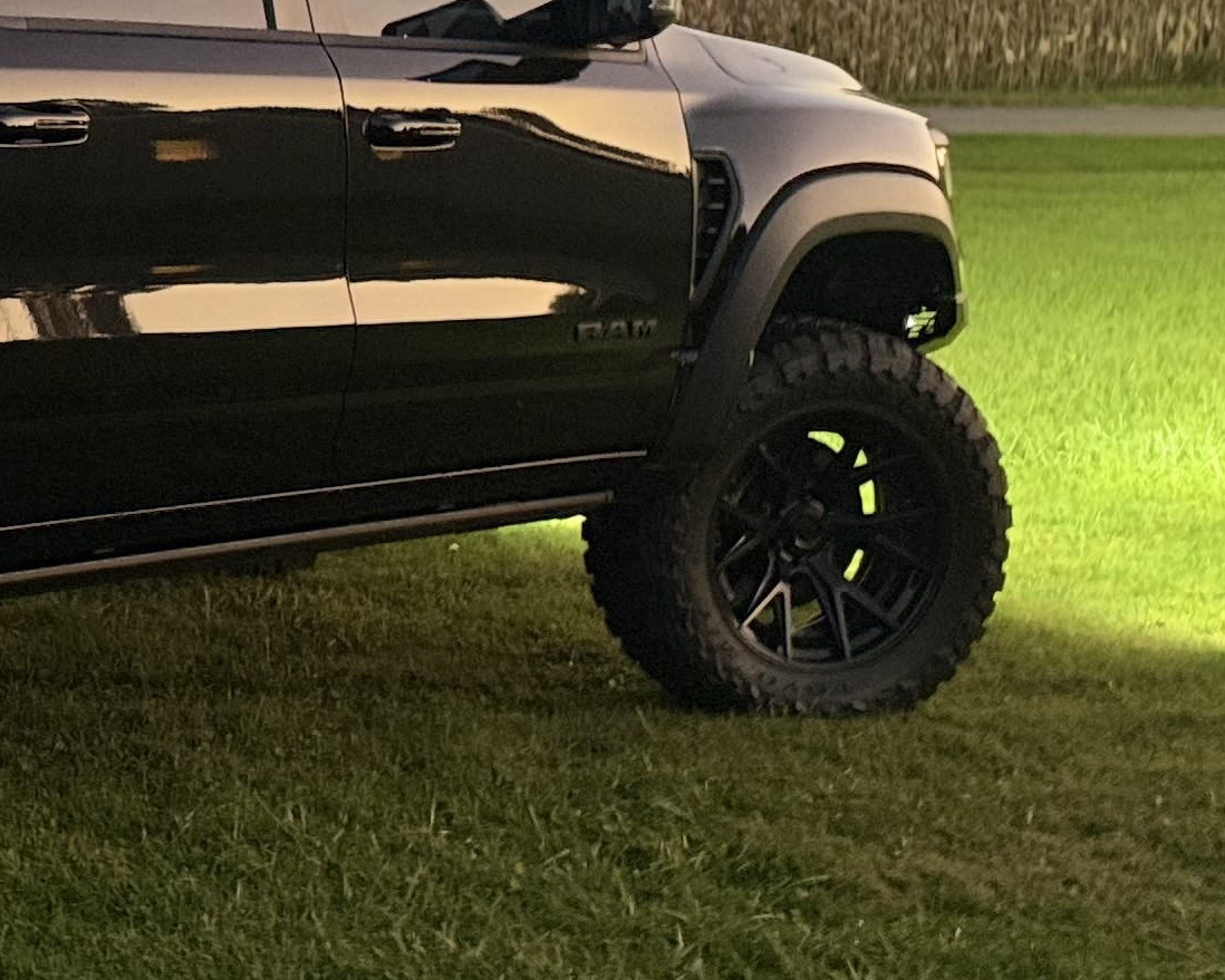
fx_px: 3119
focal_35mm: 86
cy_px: 173
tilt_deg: -4.7
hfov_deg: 21.5
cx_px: 16
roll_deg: -3.1
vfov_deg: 17.7
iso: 400
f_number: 1.48
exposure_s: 1/60
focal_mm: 6.93
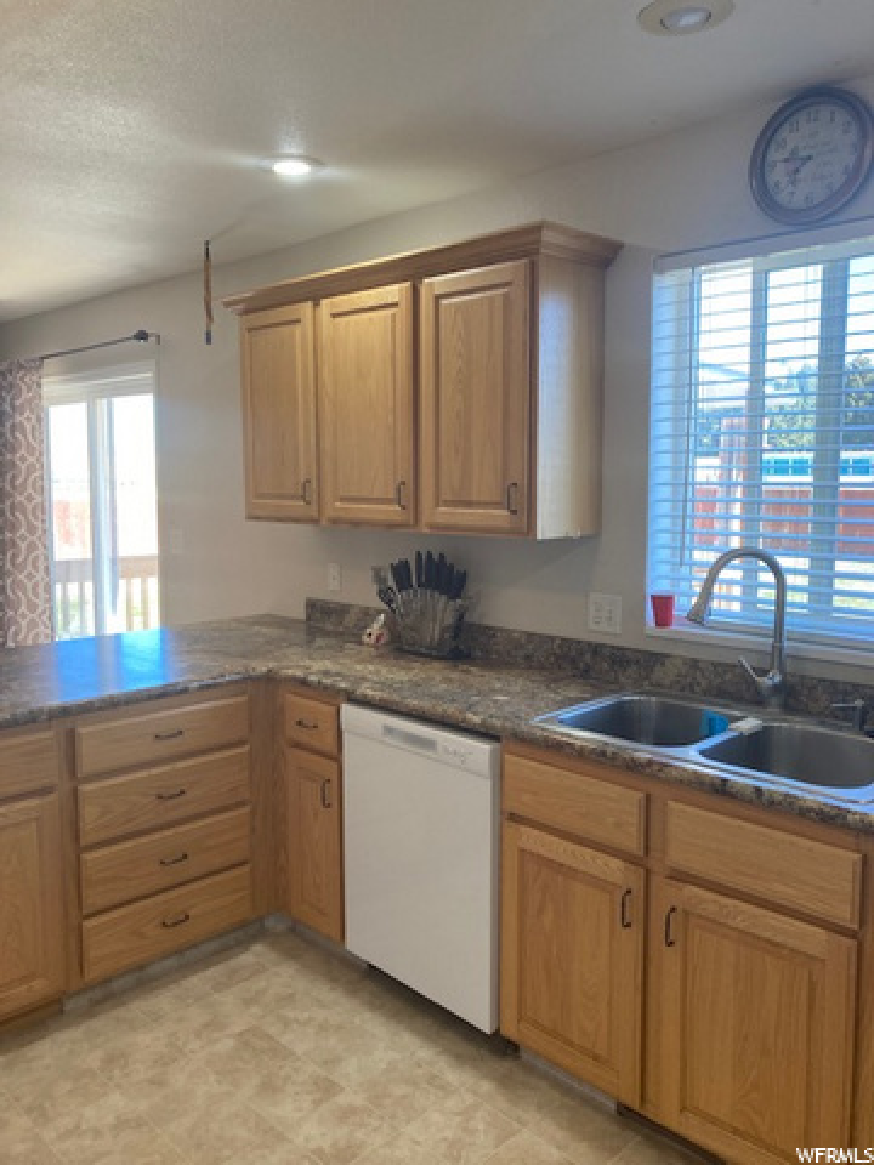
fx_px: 943
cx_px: 437
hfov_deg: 49.7
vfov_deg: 63.4
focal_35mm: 28
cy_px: 582
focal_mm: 3.99
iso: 50
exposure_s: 1/60
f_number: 1.8
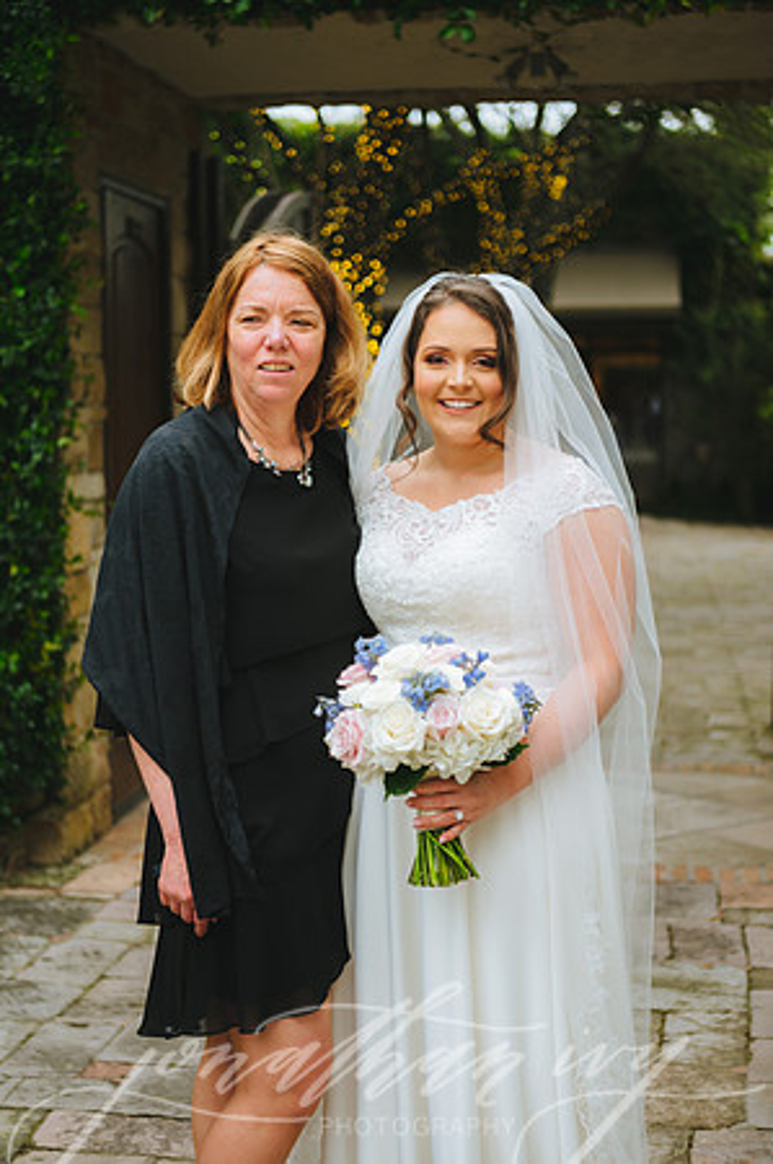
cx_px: 386
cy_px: 582
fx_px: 2001
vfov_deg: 32.4
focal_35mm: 62
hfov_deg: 21.9
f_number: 2.8
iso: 200
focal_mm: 62
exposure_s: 1/250
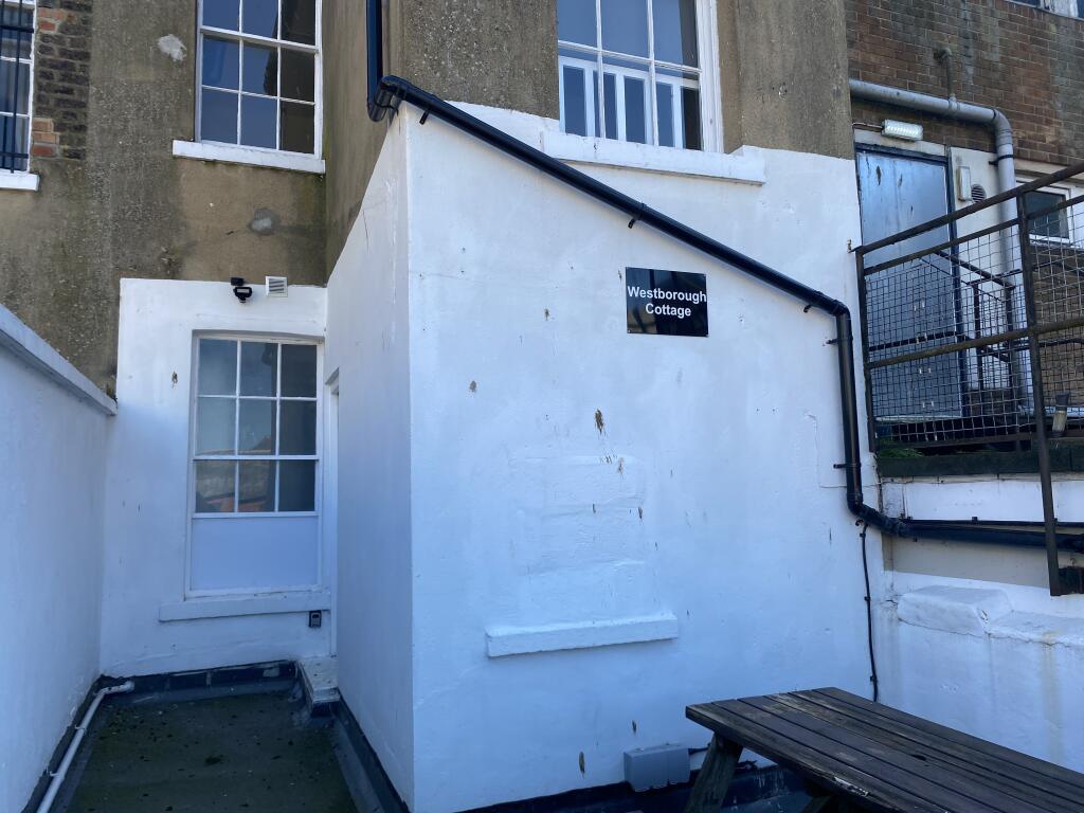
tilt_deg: +6.3
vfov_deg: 53.1
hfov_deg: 67.3
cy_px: 406
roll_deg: +2.0
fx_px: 814
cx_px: 542
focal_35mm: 26
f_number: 1.8
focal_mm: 4.25
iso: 32
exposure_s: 1/702
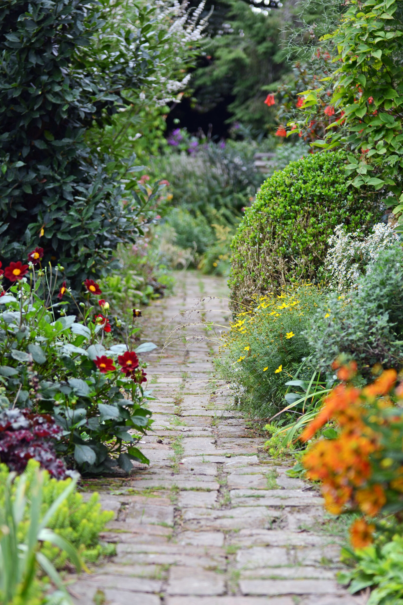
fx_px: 1763
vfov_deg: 19.5
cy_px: 302
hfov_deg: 13.0
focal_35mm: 105
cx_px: 202
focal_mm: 70
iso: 125
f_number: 3.2
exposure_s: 1/320
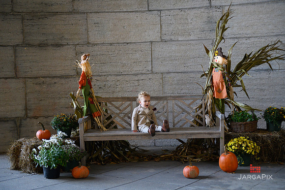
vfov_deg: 26.0
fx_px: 411
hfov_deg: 38.2
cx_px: 142
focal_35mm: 52
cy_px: 95
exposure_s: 1/500
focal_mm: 52
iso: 2000
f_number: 3.2
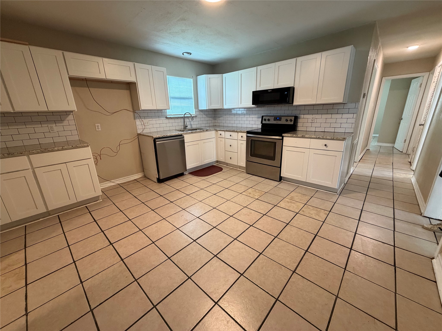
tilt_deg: -16.7
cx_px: 221
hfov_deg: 102.1
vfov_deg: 85.7
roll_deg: +3.2
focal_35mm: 14
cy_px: 166
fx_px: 179
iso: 320
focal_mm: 2.22
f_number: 2.2
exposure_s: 1/60
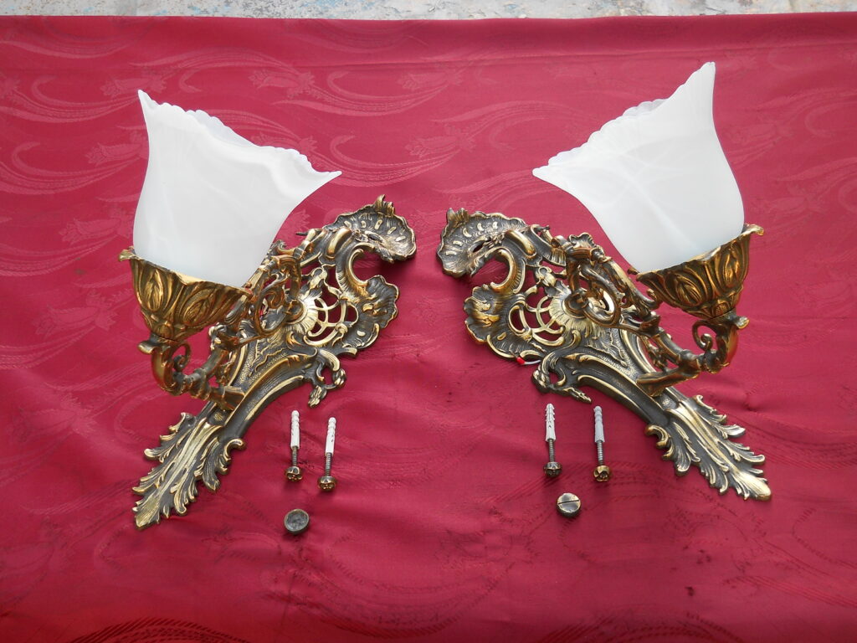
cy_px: 322
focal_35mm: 41
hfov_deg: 45.8
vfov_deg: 35.1
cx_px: 428
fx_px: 1015
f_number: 3.1
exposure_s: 1/60
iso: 80
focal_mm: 6.72
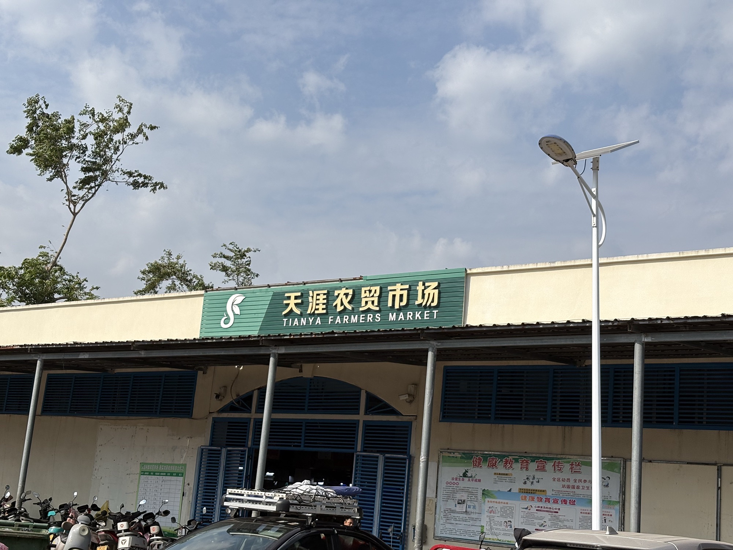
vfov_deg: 28.0
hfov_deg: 36.8
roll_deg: -5.4
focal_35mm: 52
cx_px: 366
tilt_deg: +12.8
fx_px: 1101
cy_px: 275
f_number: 1.6
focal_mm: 5.96
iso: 32
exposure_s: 1/4329
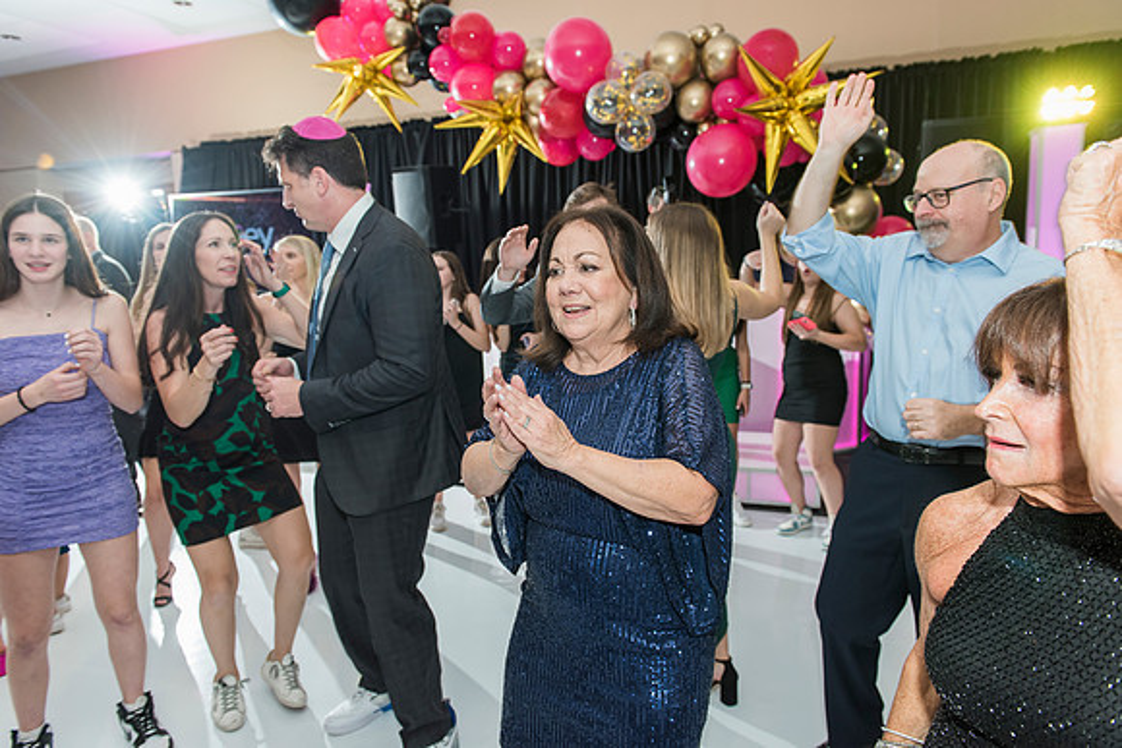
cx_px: 561
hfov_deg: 73.7
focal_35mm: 24
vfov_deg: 53.2
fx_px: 748
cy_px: 374
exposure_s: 1/100
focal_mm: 24
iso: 1000
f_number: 4
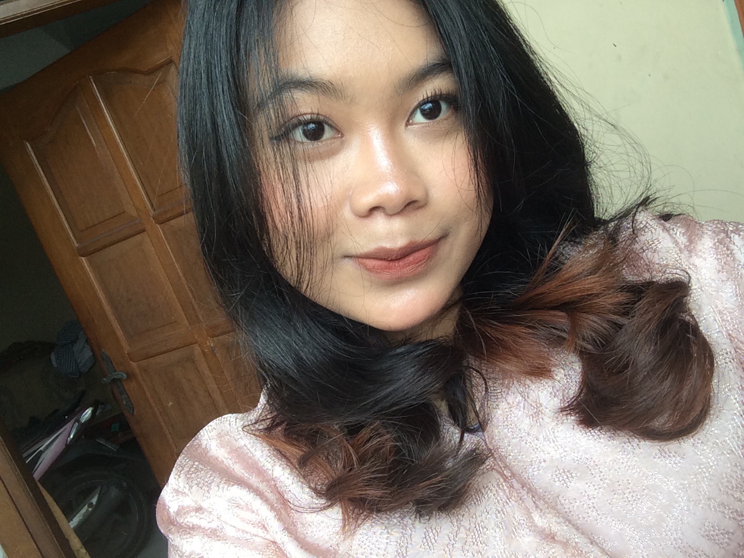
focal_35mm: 31
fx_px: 666
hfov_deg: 58.4
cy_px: 279
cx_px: 372
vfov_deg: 45.4
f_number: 2.4
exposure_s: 1/182
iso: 50
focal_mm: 2.15
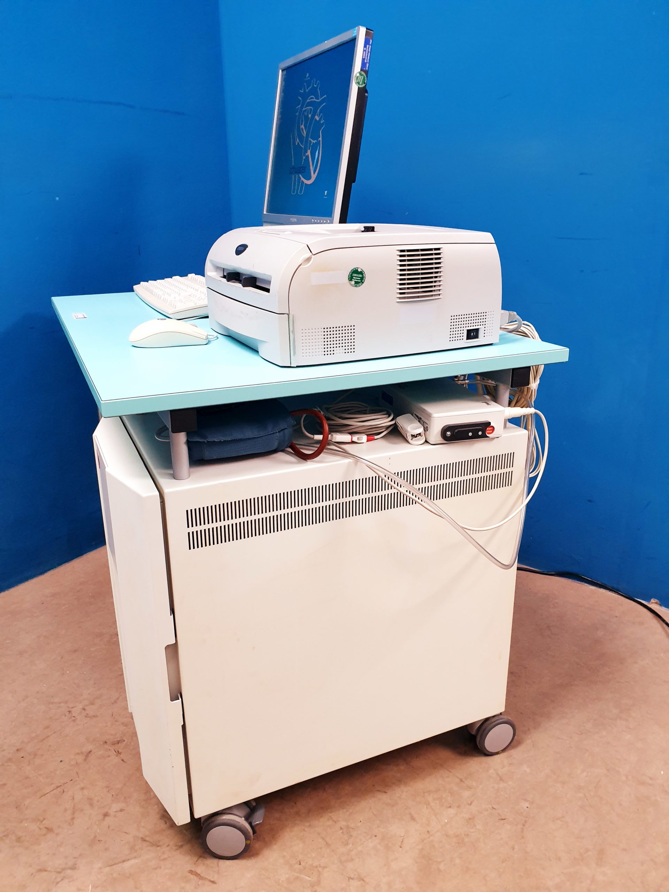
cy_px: 446
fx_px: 670
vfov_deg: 67.3
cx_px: 334
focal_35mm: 26
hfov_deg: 53.1
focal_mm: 4.3
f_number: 2.4
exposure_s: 1/50
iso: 250
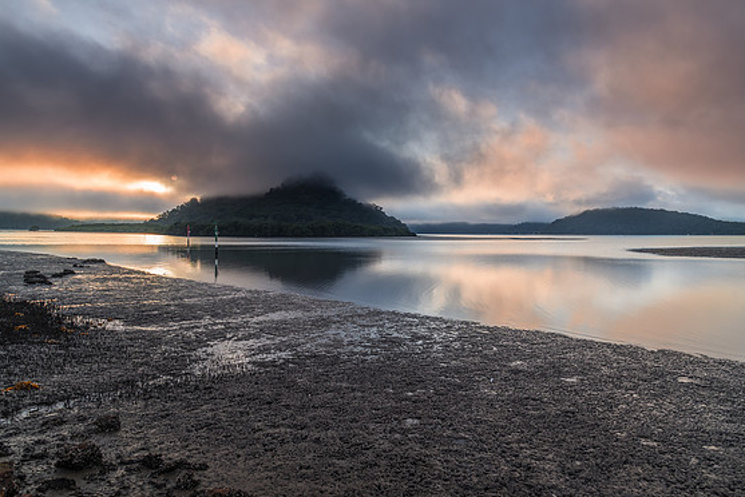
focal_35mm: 25
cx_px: 373
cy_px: 248
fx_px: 518
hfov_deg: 71.5
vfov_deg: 51.3
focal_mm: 24
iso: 100
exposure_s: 1/30
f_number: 8
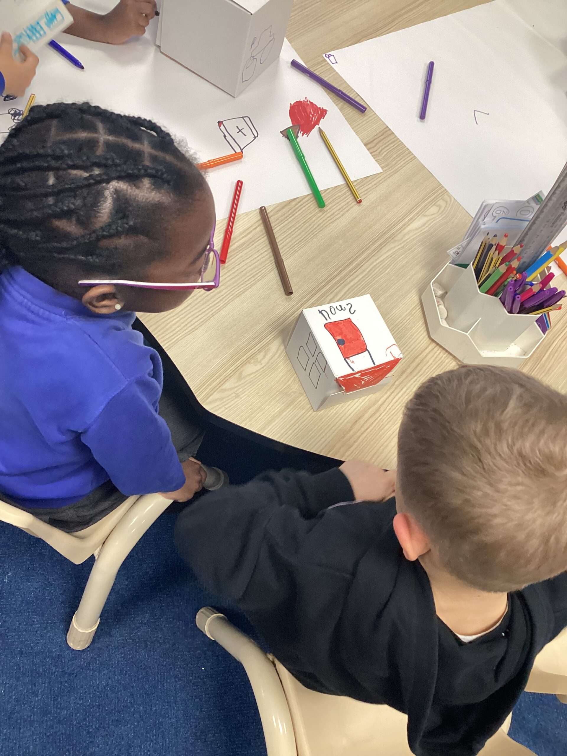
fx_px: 677
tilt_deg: -59.9
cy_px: 378
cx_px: 284
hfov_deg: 45.4
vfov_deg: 58.4
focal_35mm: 31
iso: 125
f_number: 2.4
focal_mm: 3.3
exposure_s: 1/50
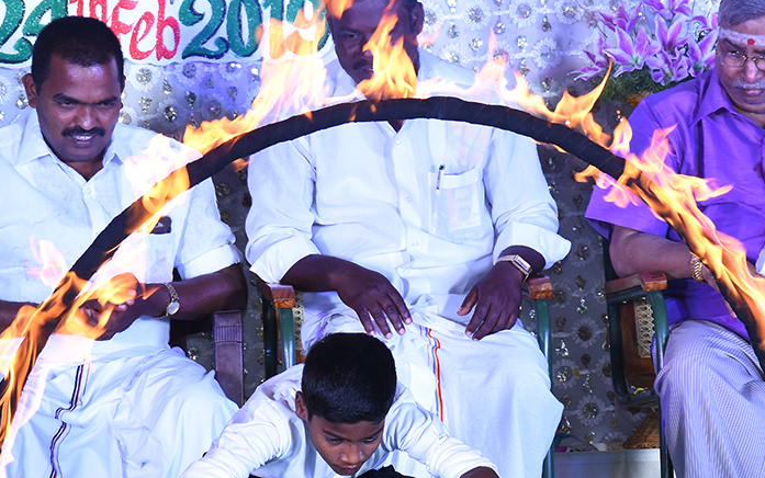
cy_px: 384
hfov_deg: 8.7
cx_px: 386
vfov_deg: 5.4
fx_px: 5047
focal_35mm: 242
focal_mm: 92
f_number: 10
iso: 500
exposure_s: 1/125
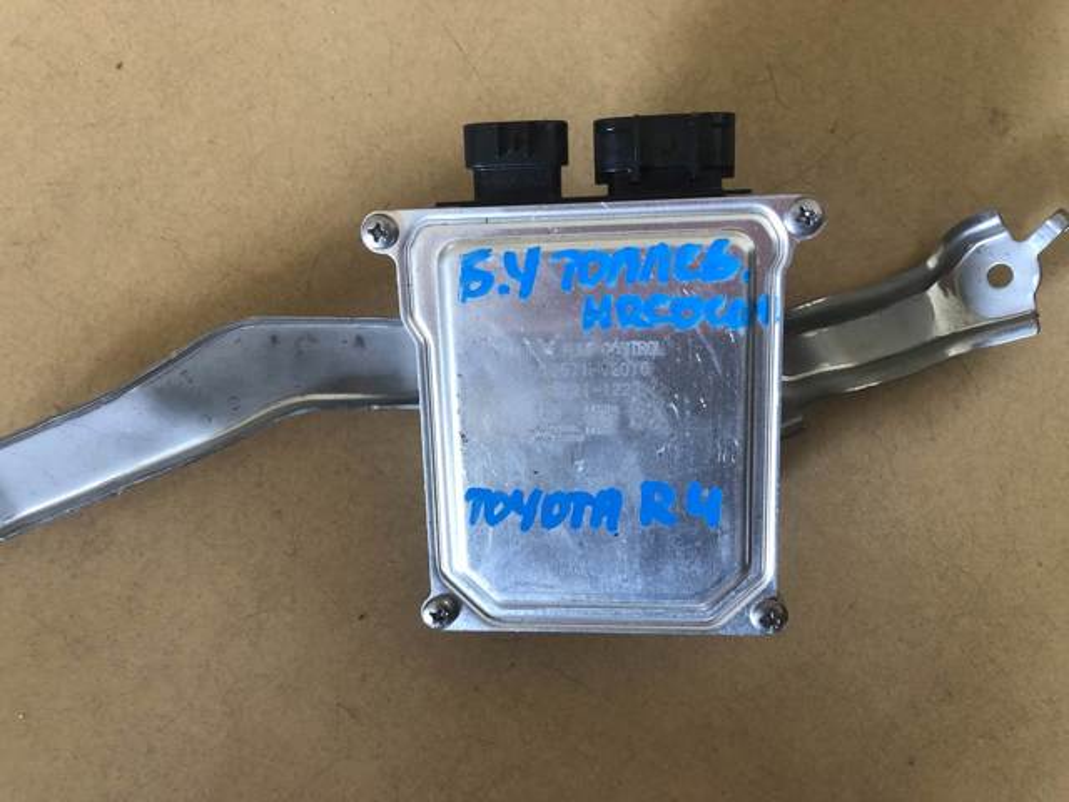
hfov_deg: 63.4
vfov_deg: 49.7
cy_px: 401
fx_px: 865
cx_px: 534
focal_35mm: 28
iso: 64
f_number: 1.8
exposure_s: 1/17
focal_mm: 4
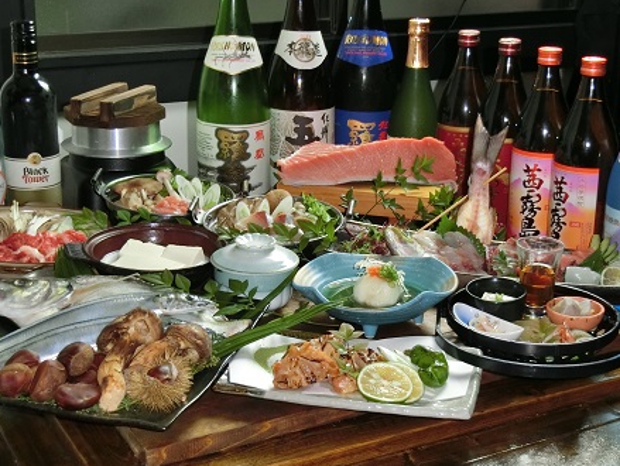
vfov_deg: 23.3
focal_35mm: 63
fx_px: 1129
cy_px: 226
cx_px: 311
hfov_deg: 30.7
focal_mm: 10.7
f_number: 5
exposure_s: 1/30
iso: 400
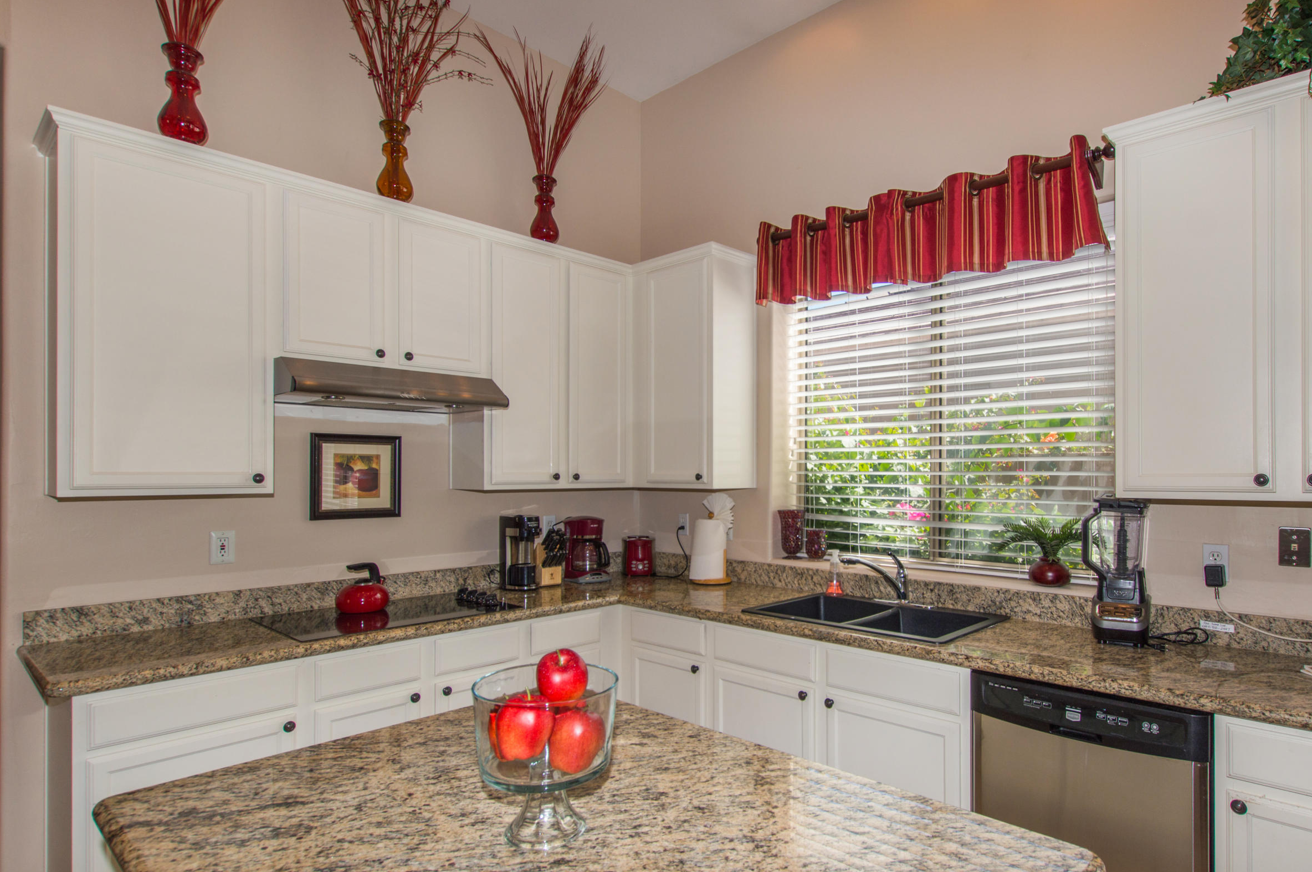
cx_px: 756
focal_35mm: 19
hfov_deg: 86.3
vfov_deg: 64.4
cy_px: 458
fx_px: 692
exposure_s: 1/60
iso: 100
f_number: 7.1
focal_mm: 10
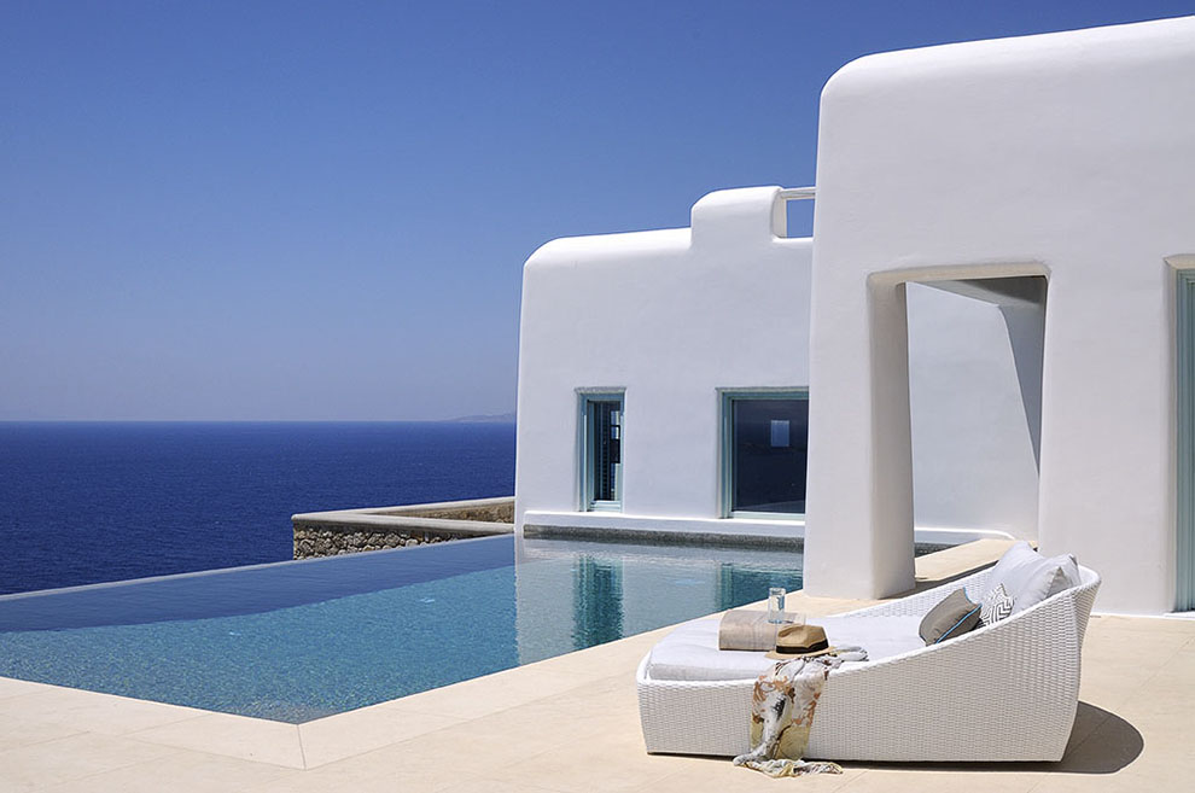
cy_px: 396
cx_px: 598
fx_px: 1392
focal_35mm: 42
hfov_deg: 46.5
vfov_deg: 31.8
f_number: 16
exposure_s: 1/320
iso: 200
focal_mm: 28
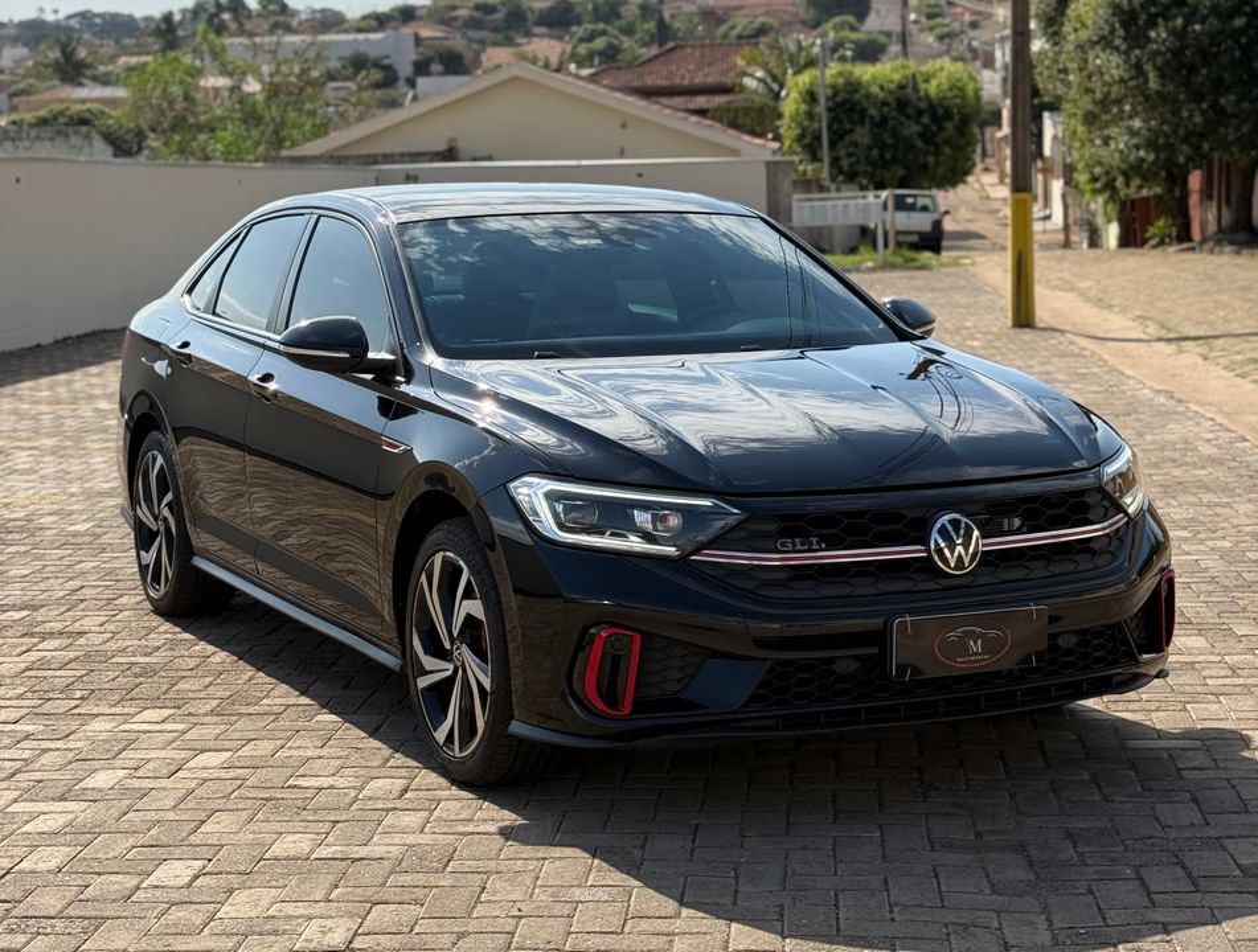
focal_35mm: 48
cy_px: 476
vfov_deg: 30.4
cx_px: 629
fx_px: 1750
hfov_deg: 39.5
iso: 80
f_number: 1.78
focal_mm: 6.76
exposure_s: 1/2762
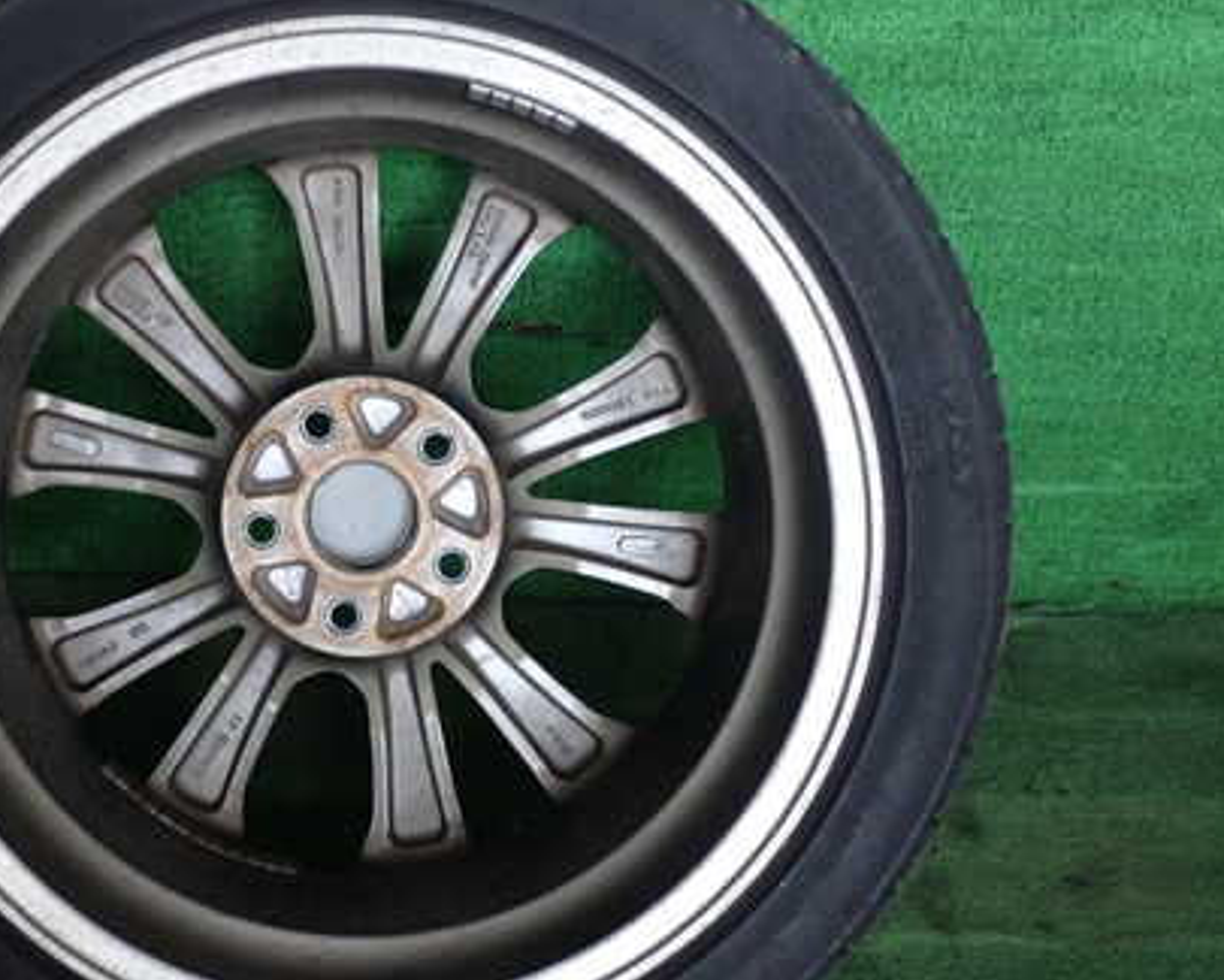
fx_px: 1884
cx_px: 357
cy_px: 502
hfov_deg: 35.4
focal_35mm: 52
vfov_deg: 29.1
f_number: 2.5
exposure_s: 1/125
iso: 320
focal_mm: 6.37
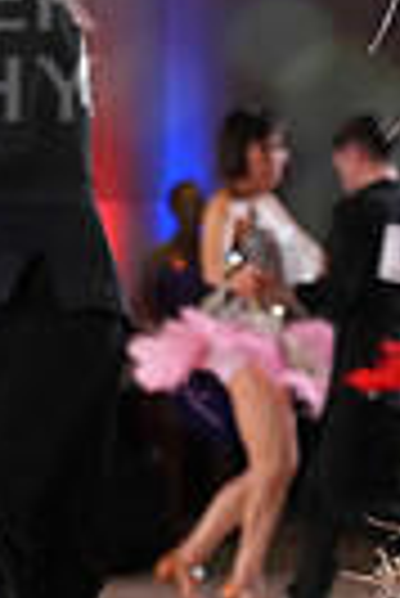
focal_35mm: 457
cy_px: 54
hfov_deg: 3.0
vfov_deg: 4.5
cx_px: -452
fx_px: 7596
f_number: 4
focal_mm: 105
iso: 4000
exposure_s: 1/500
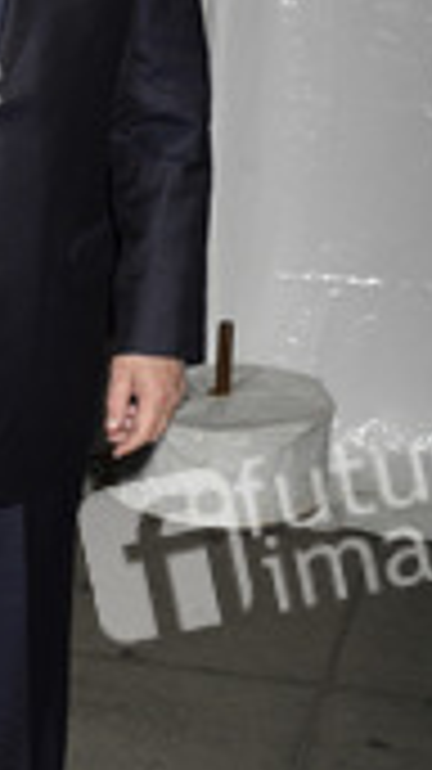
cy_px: 311
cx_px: -97
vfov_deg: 19.8
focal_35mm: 108
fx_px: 2203
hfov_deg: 11.0
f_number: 5
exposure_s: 1/250
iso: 800
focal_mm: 44
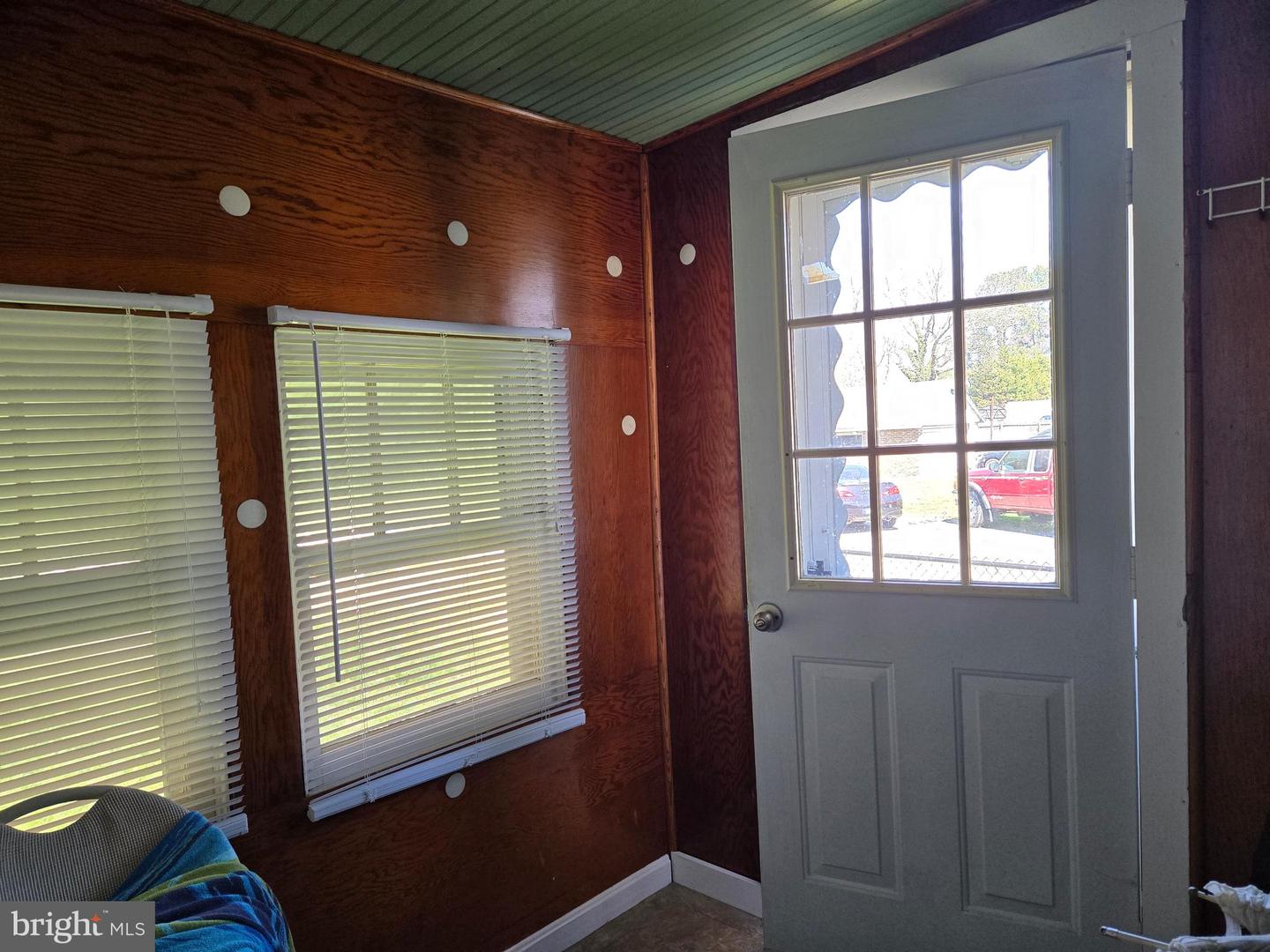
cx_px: 635
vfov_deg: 58.9
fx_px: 844
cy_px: 476
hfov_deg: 73.9
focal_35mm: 23
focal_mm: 5.4
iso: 160
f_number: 1.8
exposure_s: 1/180
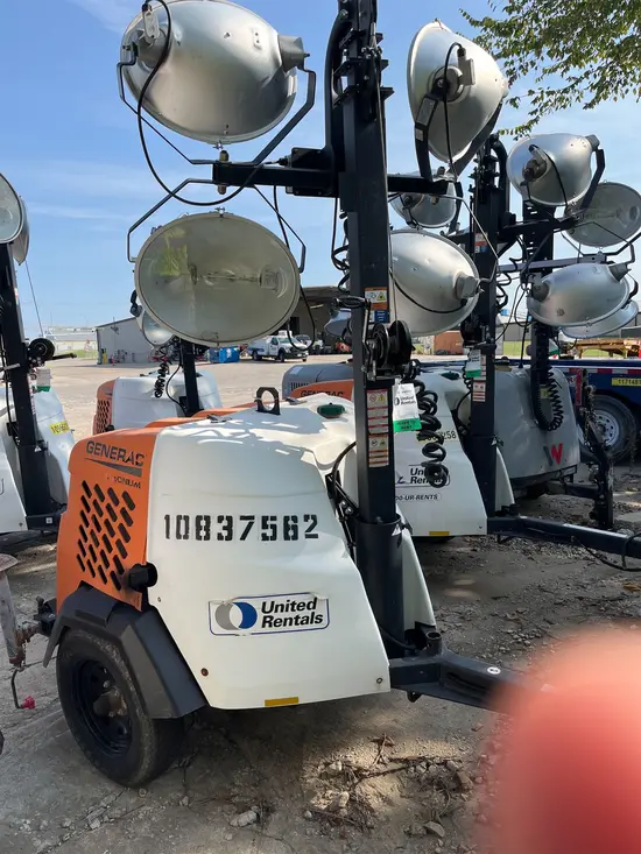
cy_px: 427
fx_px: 642
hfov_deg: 53.1
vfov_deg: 67.3
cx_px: 320
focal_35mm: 26
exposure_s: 1/2268
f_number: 1.6
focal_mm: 5.1
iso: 50
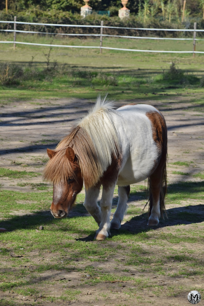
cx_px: 102
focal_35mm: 174
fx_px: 1479
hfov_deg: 7.9
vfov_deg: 11.8
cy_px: 153
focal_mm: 116
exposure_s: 1/320
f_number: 9
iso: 200
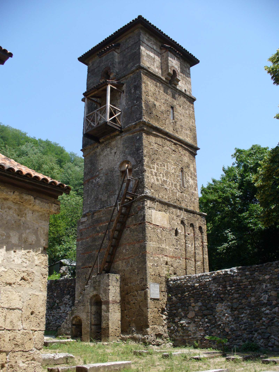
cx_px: 140
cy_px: 186
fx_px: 398
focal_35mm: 37
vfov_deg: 50.1
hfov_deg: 38.7
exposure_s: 1/200
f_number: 5.6
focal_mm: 6.1
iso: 80
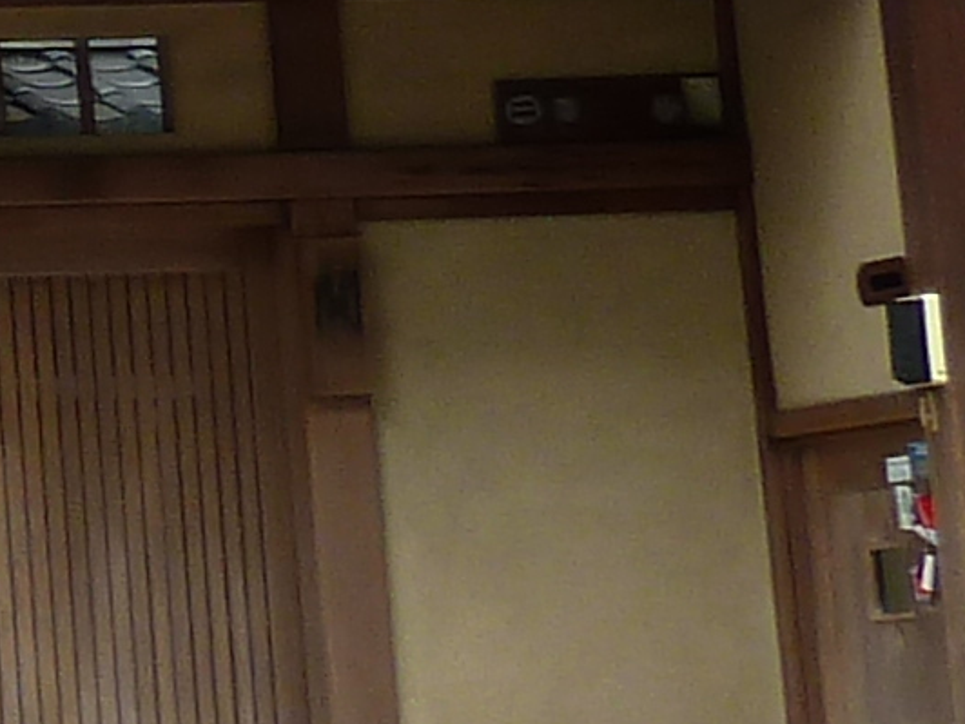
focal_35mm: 188
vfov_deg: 7.8
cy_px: -272
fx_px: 5241
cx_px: -1607
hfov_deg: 9.1
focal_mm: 4.1
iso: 80
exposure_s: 1/100
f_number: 3.5
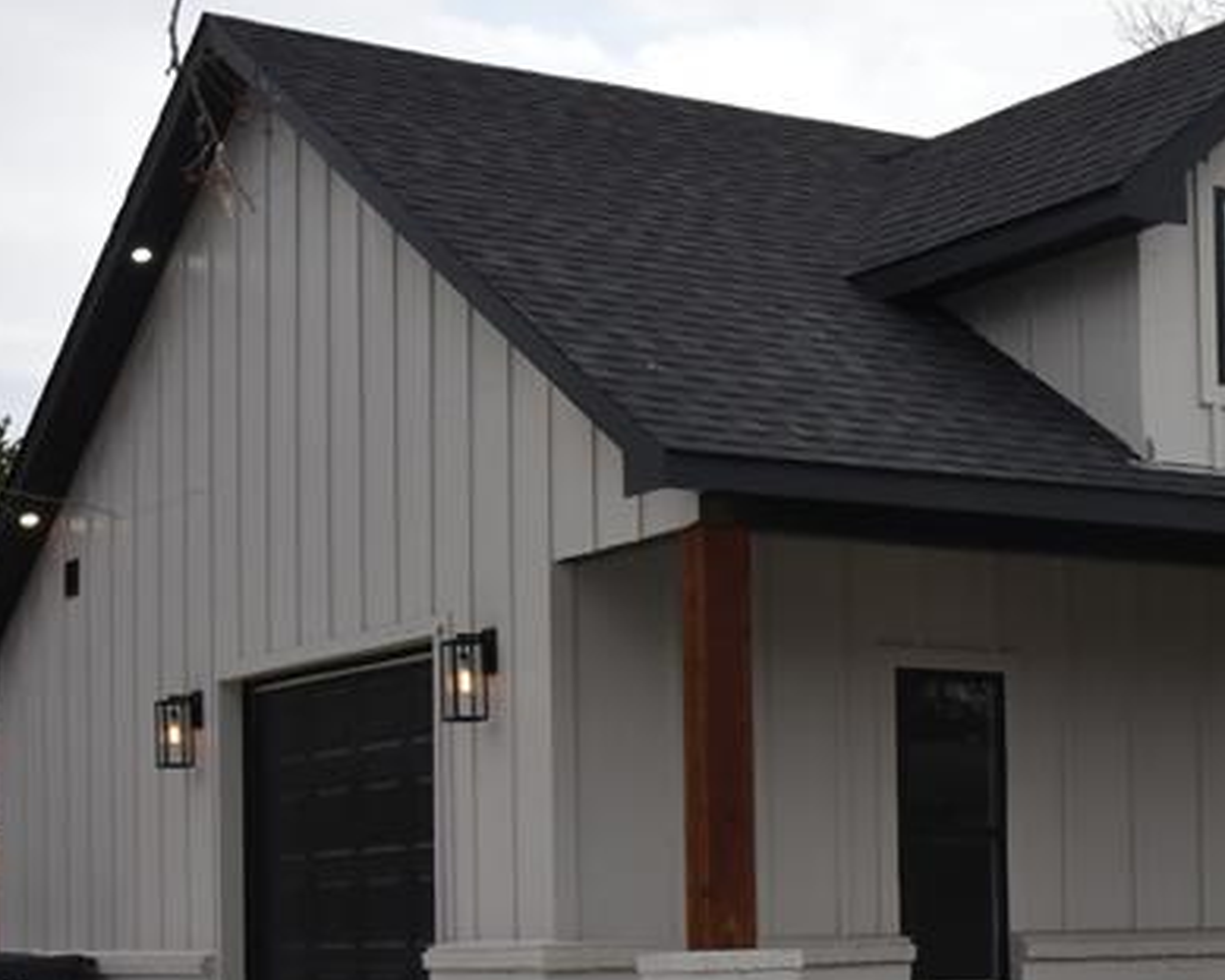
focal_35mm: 84
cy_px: 789
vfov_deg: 18.1
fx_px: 3045
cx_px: 1338
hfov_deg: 21.6
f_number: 22
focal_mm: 34
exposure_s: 1/200
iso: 1250
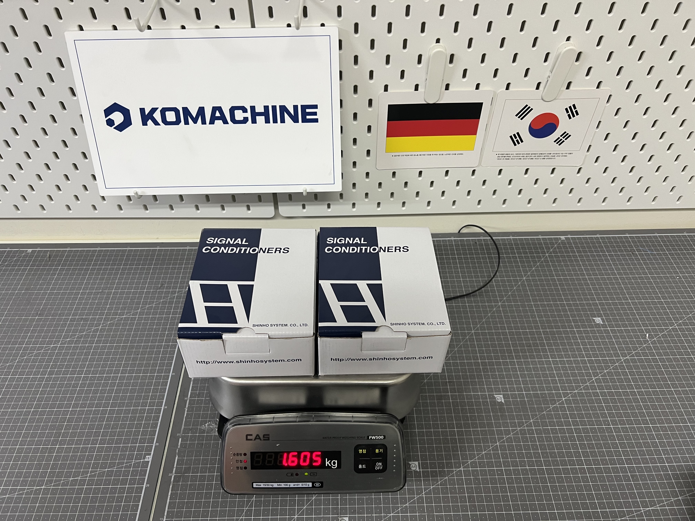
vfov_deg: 53.1
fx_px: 522
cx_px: 348
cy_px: 260
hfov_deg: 67.3
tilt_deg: -47.7
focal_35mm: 26
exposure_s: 1/60
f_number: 1.5
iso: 80
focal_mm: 5.7
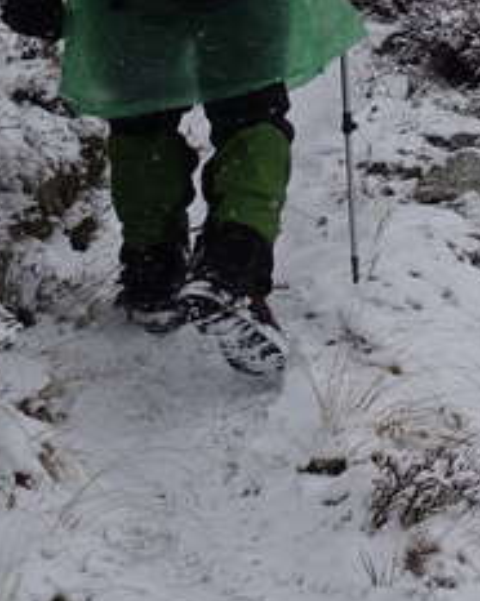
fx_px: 2063
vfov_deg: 15.2
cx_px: 1301
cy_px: -335
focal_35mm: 116
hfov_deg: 10.5
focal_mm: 8.8
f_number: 5.6
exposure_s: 1/640
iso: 125
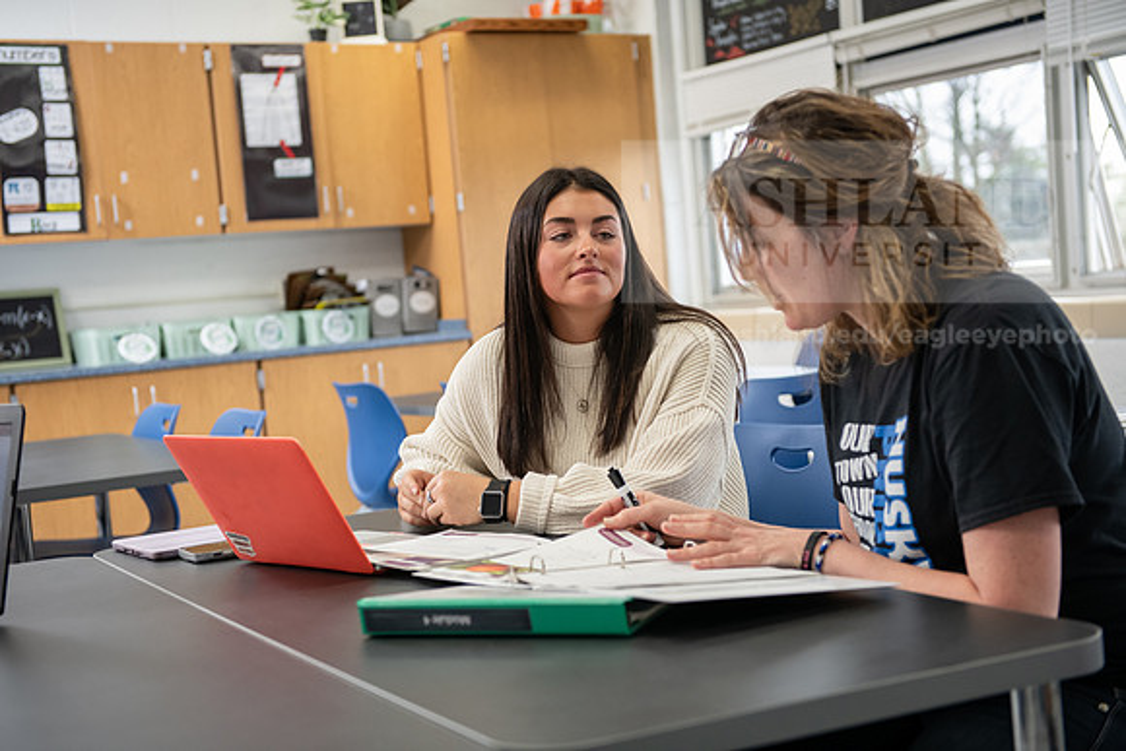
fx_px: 1721
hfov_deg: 36.2
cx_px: 563
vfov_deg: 24.6
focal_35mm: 55
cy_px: 376
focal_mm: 55
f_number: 3.2
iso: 1250
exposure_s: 1/200
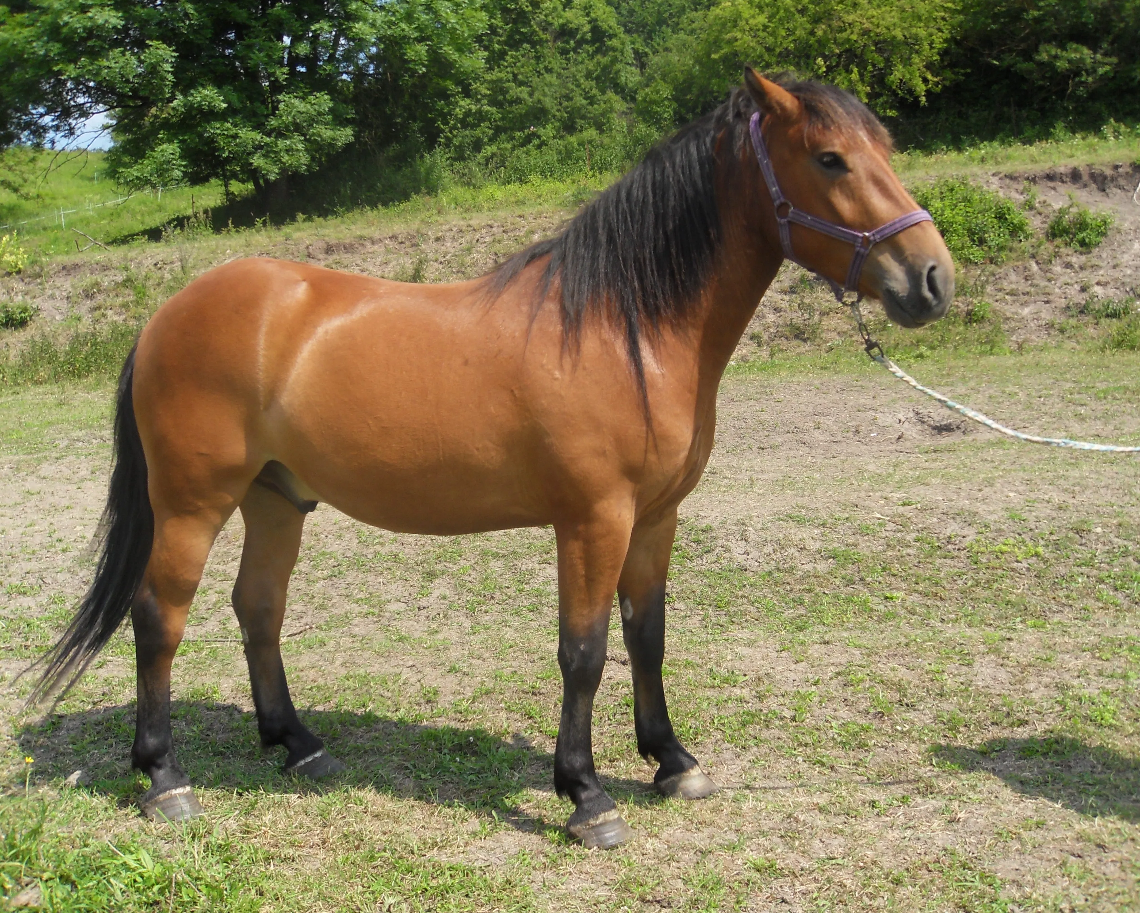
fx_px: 1248
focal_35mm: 37
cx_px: 592
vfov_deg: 40.1
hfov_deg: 49.1
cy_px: 453
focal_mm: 6.3
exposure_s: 1/125
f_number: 8.2
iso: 80
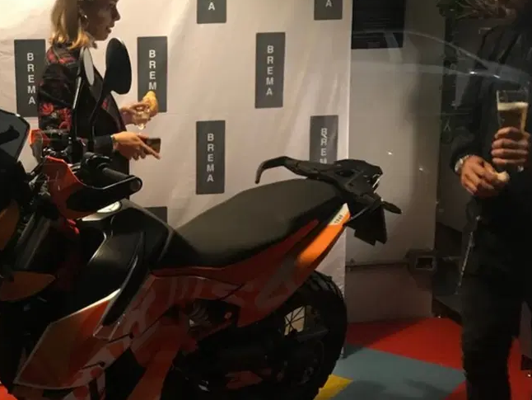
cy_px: 177
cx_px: 110
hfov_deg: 35.7
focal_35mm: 52
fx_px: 799
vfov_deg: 28.0
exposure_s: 1/8
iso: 100
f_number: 1.8
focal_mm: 3.99
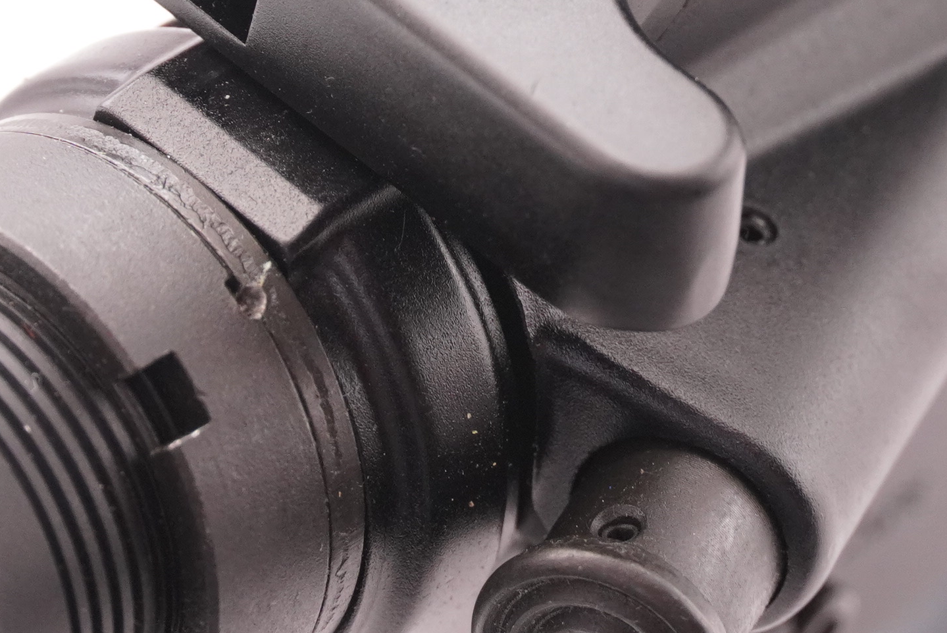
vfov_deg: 4.1
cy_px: -112
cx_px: 550
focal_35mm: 331
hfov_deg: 6.2
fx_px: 8724
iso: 1000
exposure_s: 1/125
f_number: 5.6
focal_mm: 75
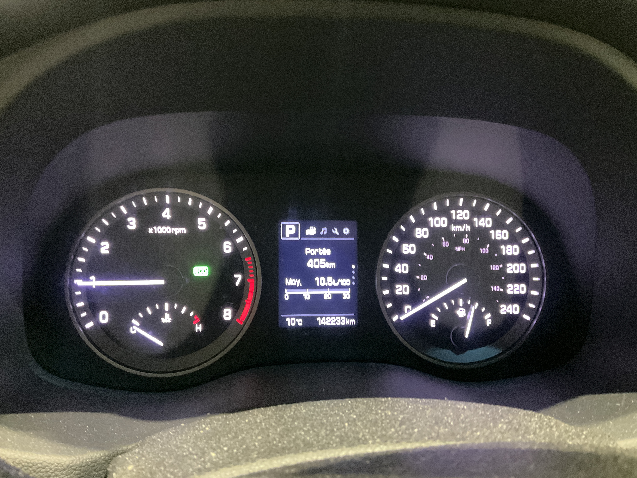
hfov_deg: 61.7
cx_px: 318
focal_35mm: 29
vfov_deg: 48.2
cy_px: 239
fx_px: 534
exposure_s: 1/24
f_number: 1.8
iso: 500
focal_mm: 3
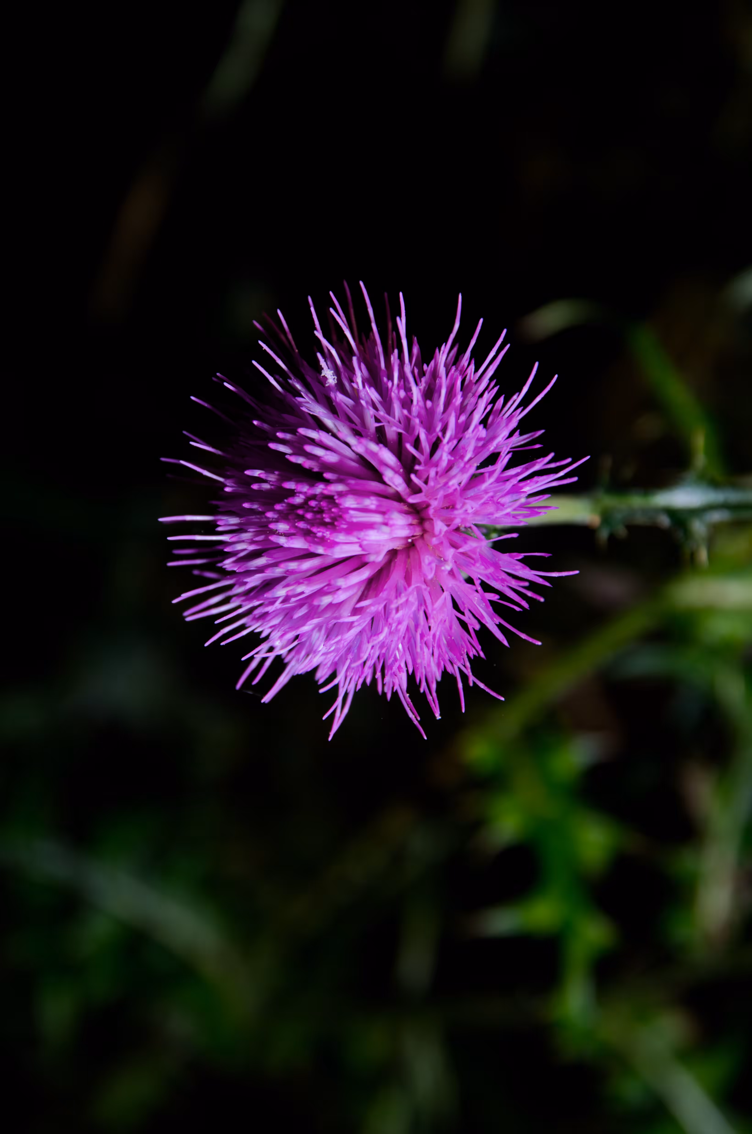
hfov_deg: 13.0
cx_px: 376
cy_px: 567
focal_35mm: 105
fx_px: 3303
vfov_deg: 19.5
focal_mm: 70
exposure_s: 1/200
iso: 100
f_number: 6.3
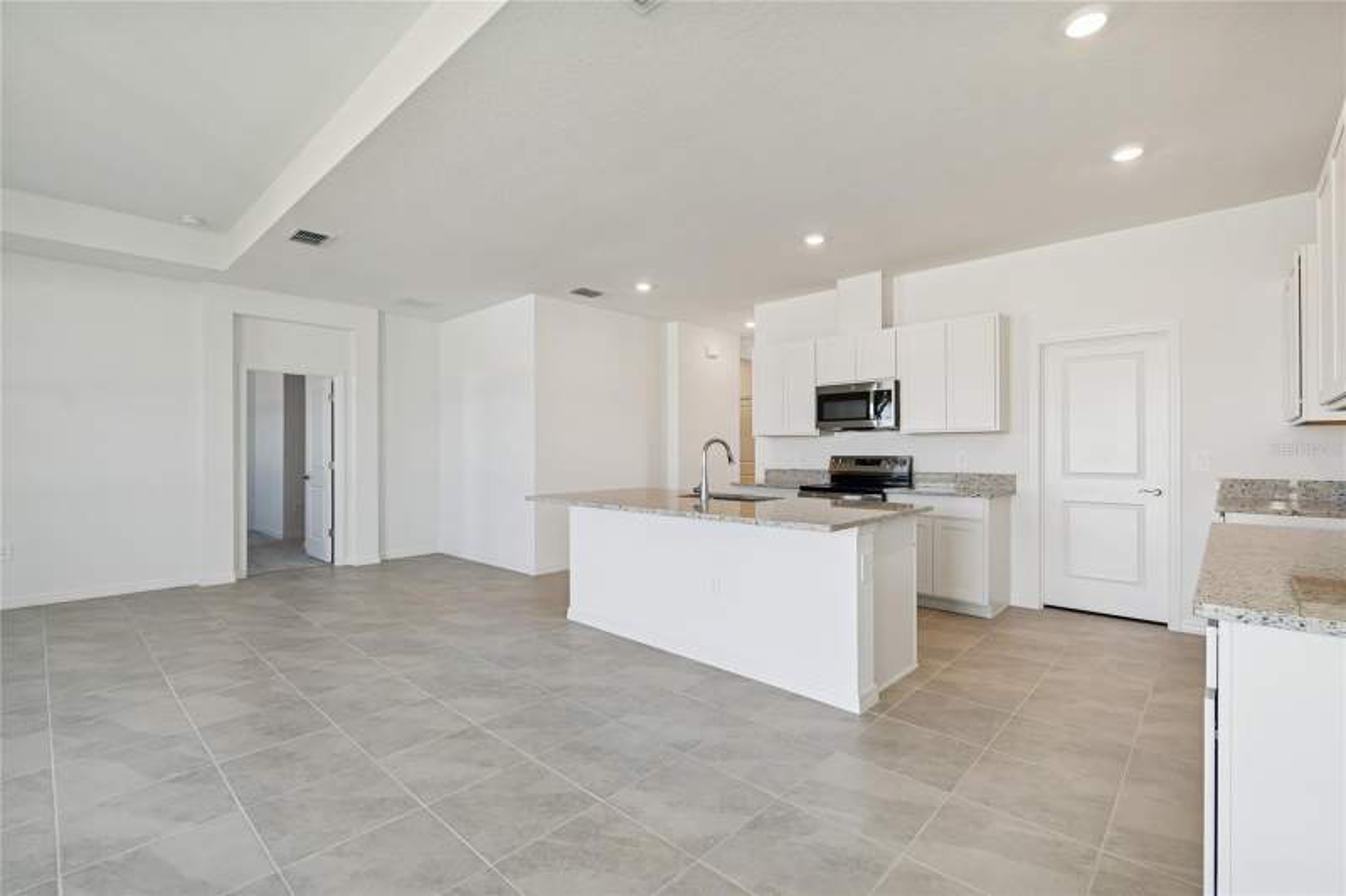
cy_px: 448
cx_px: 673
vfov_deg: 77.3
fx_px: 561
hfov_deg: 100.4
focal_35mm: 15
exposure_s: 1/40
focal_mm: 10
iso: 100
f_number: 7.1
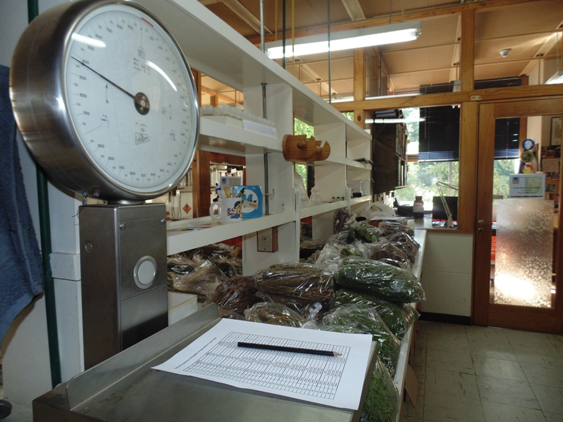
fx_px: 358
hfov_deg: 76.4
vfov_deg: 61.1
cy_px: 211
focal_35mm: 22
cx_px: 282
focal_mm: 4
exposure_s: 1/30
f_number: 3.1
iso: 200
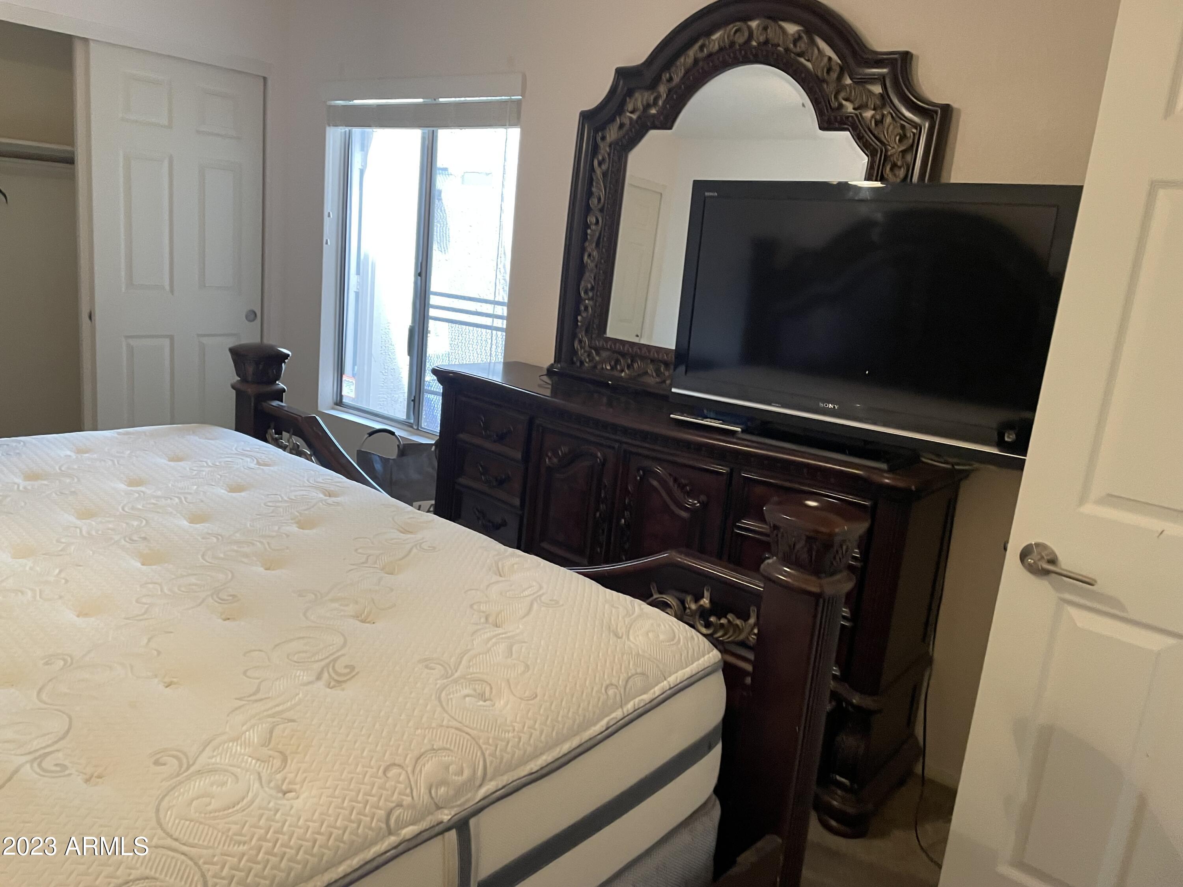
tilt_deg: -12.6
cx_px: 592
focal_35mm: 26
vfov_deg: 53.1
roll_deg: -5.8
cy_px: 444
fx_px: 889
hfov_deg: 67.3
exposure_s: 1/60
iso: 200
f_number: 1.6
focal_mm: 4.2
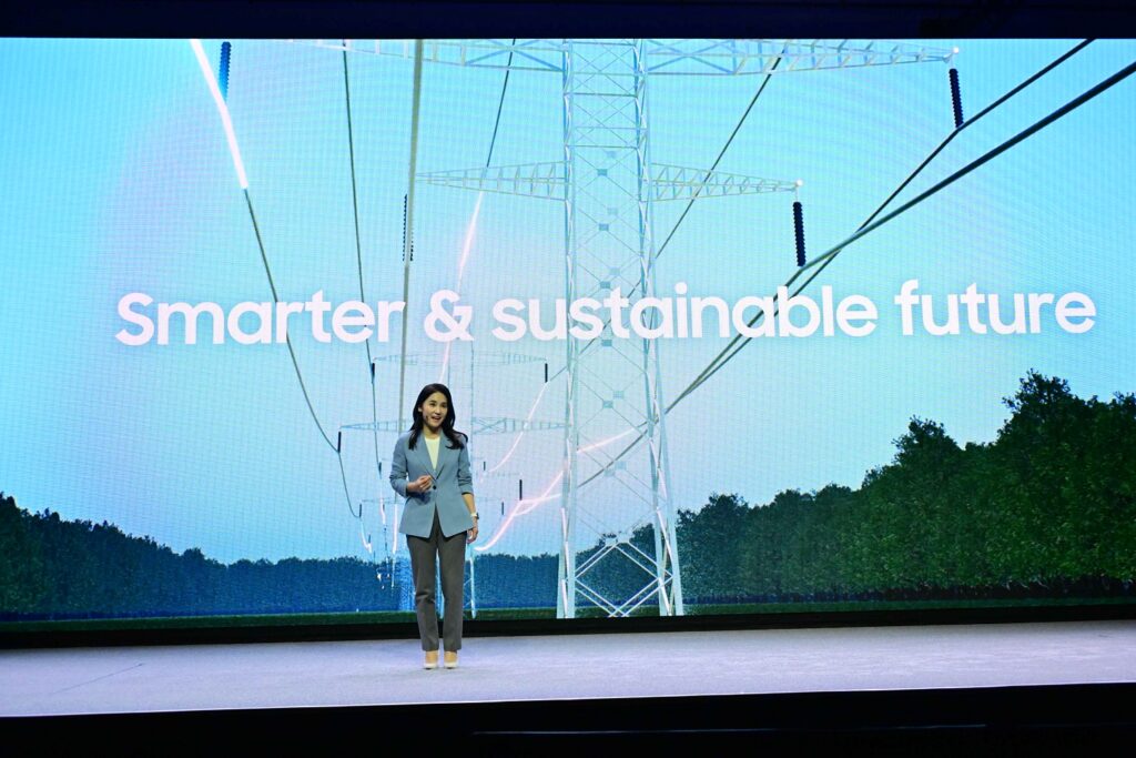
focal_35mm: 42
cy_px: 379
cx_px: 568
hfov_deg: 46.4
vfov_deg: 31.9
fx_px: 1325
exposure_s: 1/180
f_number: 5.6
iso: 5000
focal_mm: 42
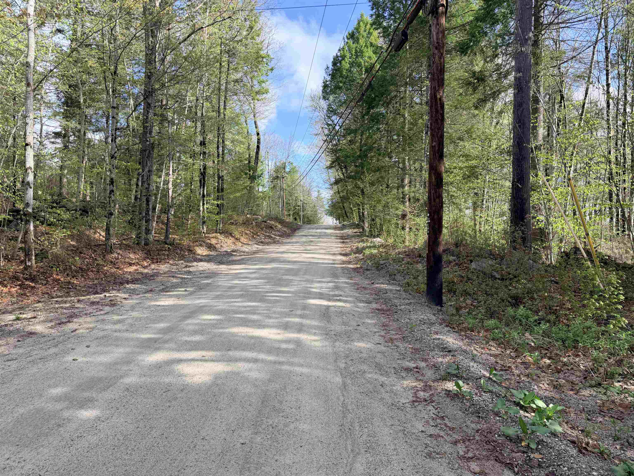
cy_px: 238
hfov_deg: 71.6
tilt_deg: +0.2
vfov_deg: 56.8
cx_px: 317
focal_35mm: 24
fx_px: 440
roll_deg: +0.1
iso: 100
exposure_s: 1/1230
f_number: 1.78
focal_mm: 6.76
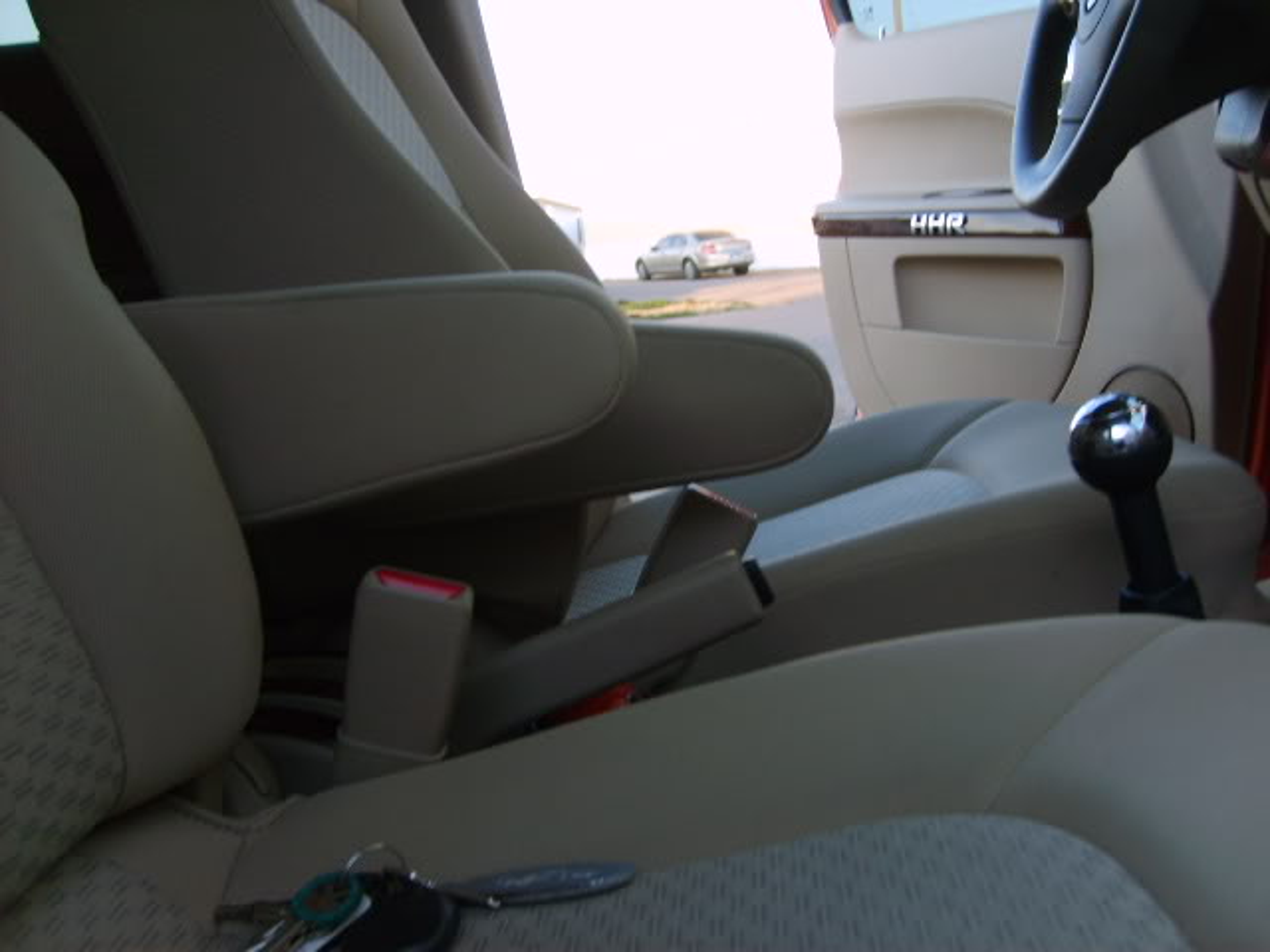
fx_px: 1284
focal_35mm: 35
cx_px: 635
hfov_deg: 52.6
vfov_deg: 40.7
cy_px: 476
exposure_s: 1/30
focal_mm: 5.8
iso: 50
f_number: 2.8
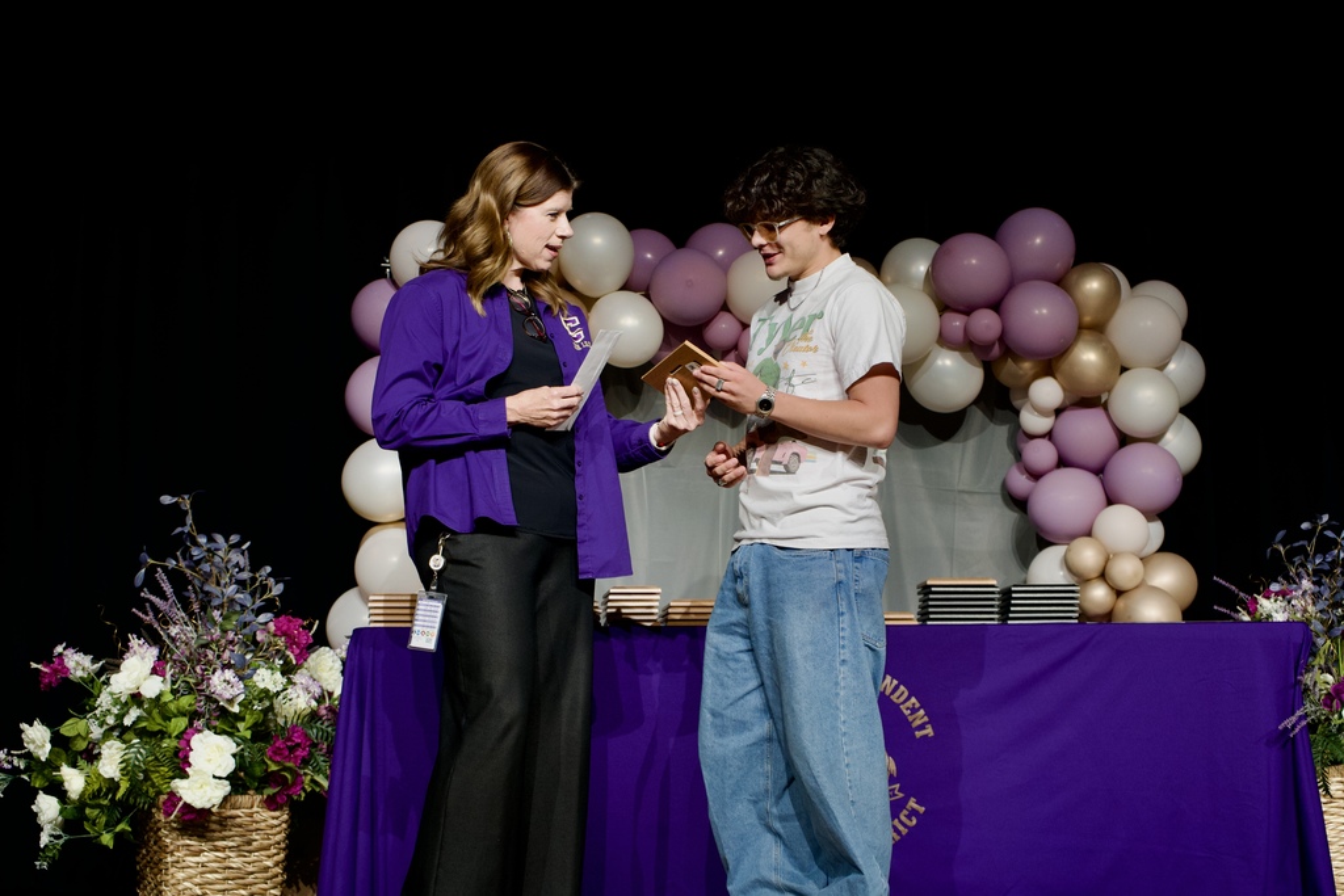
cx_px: 672
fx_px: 1941
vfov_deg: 26.0
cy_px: 448
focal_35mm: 52
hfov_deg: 38.2
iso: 800
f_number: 5
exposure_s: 1/250
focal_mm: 52
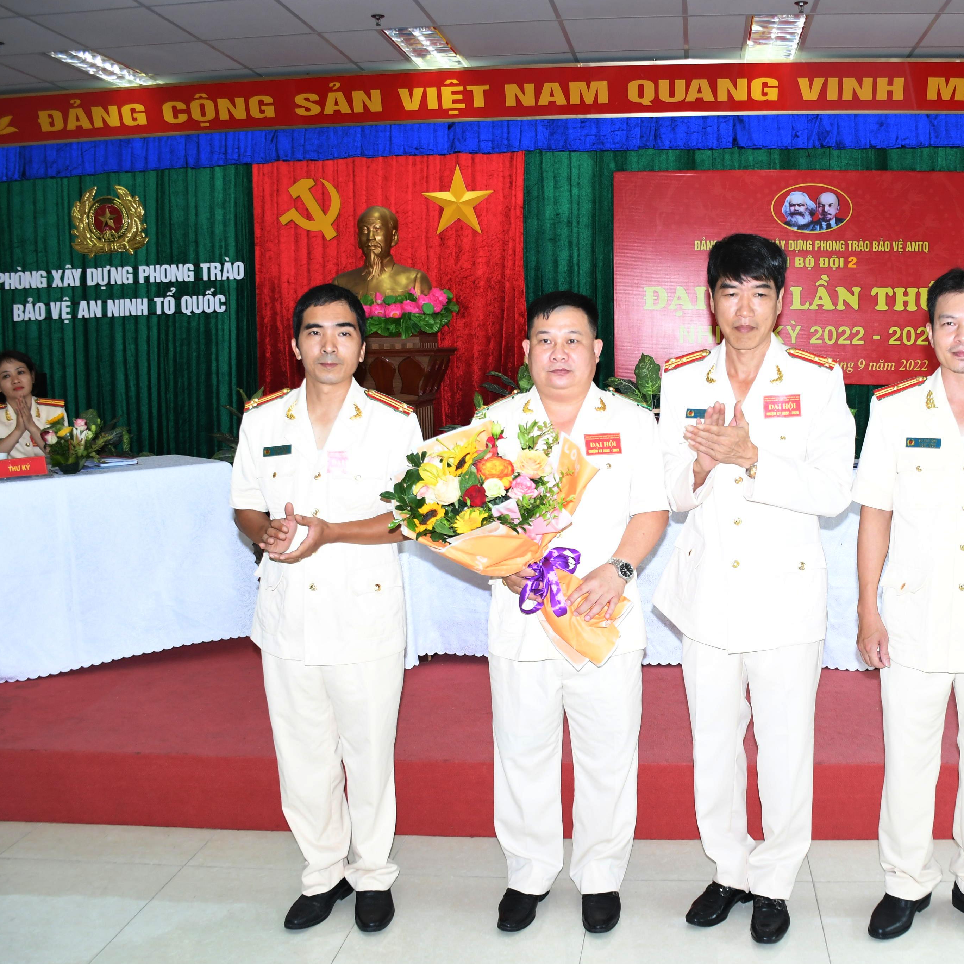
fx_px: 1103
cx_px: 648
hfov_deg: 46.4
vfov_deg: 47.2
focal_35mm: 35
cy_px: 482
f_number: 3.5
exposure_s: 1/200
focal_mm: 18
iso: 640
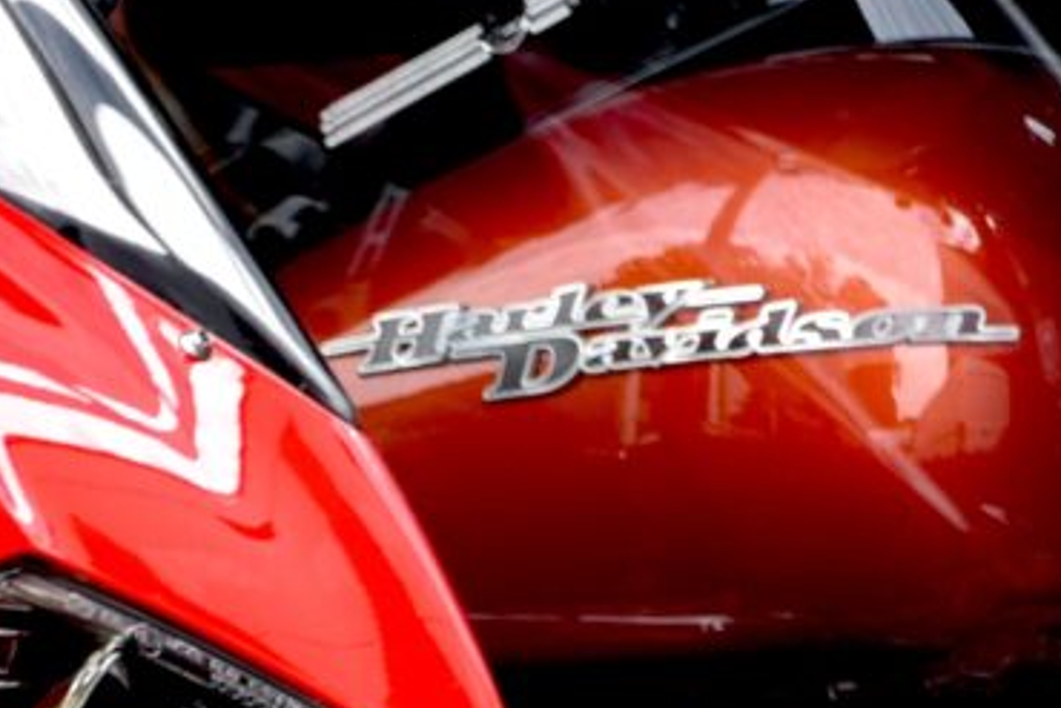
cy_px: 1449
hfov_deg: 4.6
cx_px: -1950
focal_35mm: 429
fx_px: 12648
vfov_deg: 3.2
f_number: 5
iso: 200
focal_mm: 62
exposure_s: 1/100
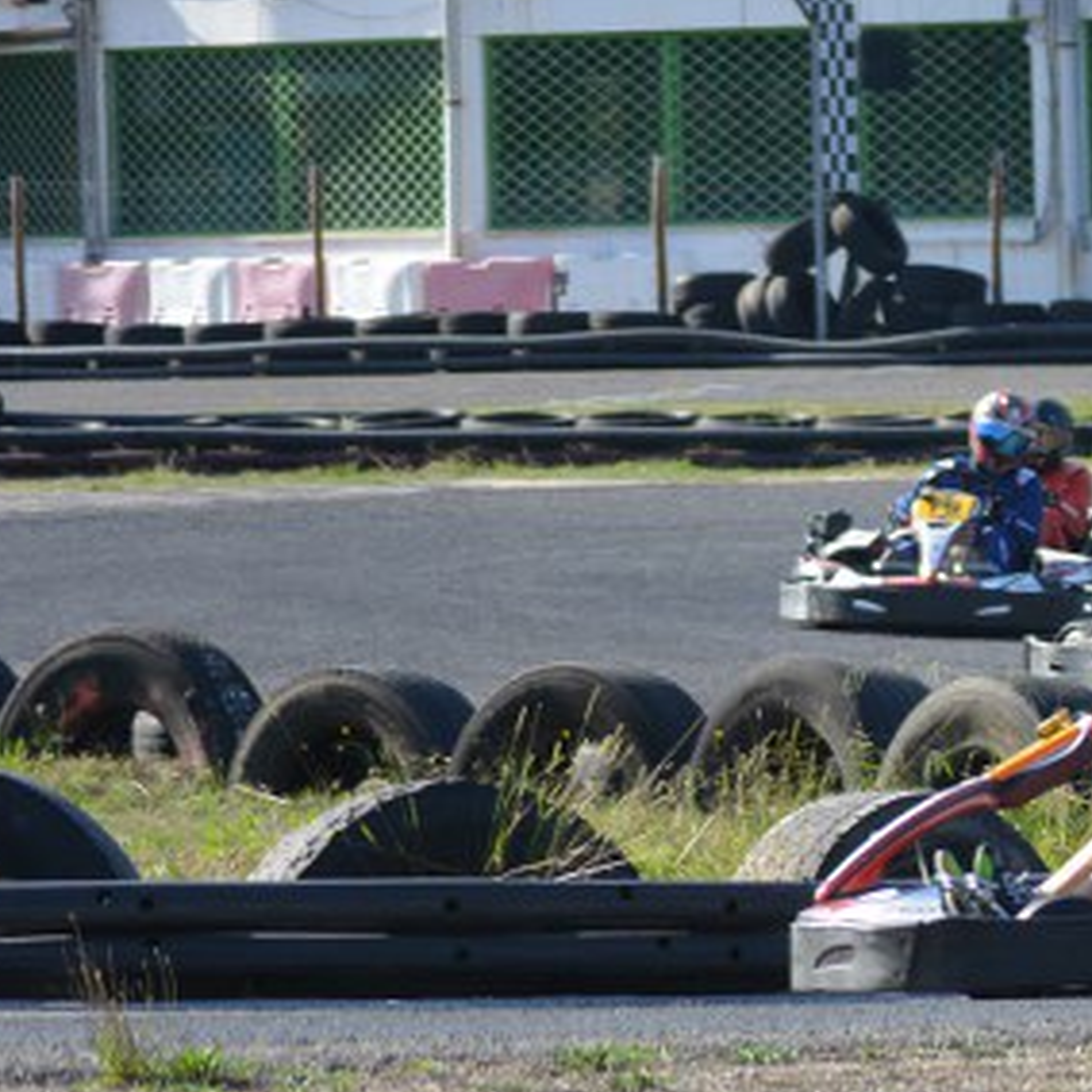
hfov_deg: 4.9
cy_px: 600
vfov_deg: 4.9
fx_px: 12670
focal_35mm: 355
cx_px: 2122
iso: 400
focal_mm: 66
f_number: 5
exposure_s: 1/1250
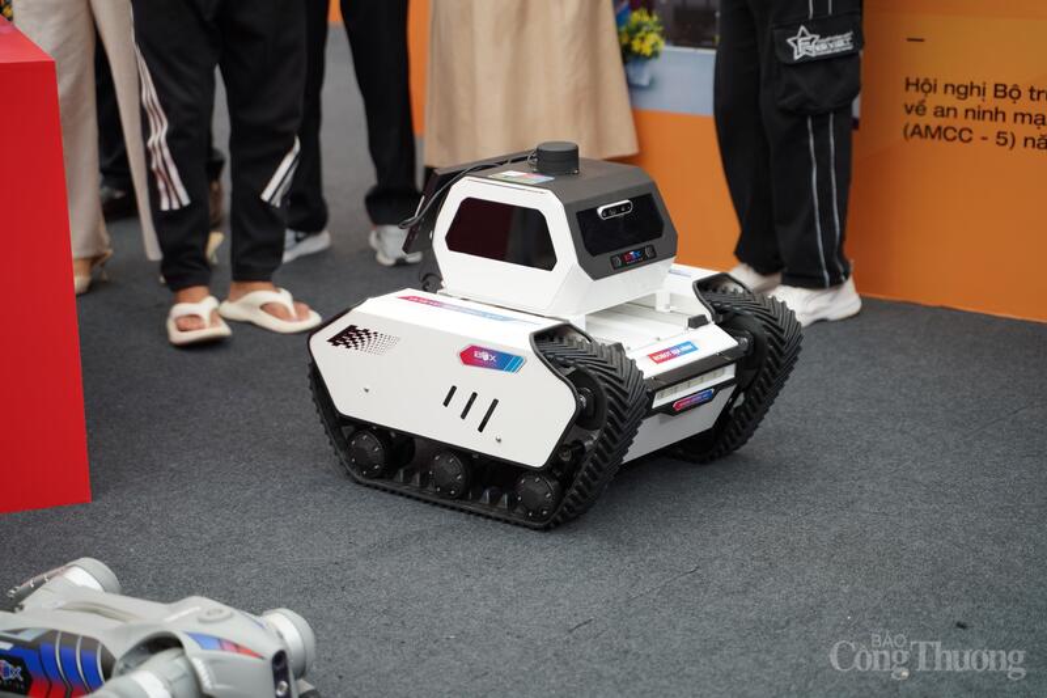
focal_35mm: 75
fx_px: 2181
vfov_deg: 18.2
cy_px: 349
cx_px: 524
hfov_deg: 27.0
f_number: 3.2
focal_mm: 75
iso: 160
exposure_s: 1/100
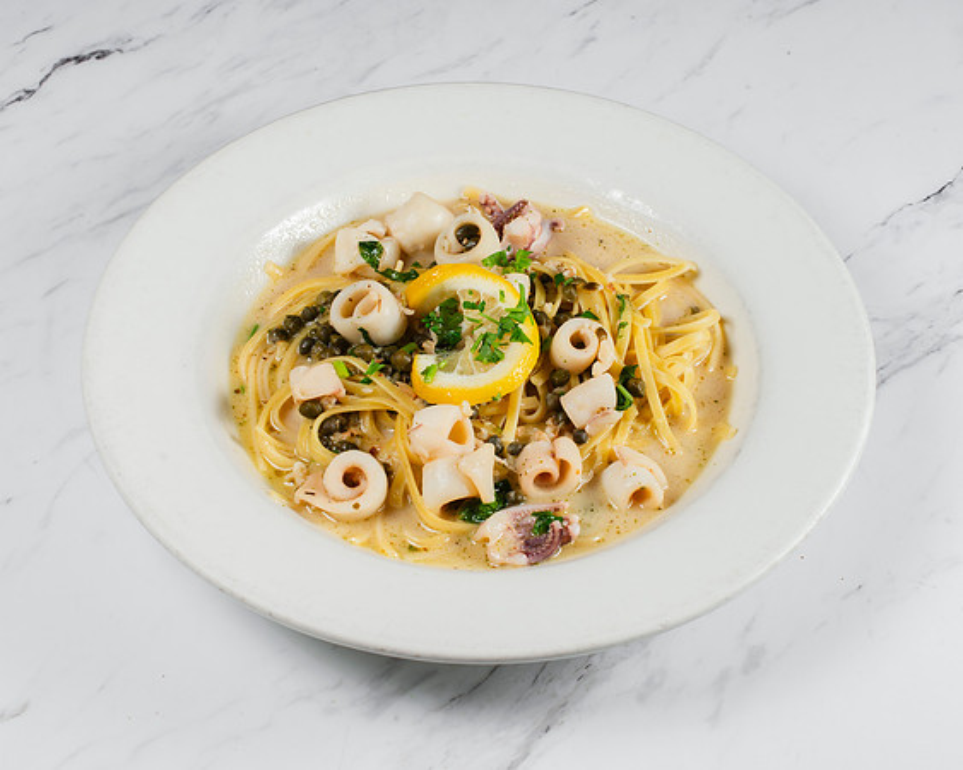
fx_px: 2008
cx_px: 486
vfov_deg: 21.7
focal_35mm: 70
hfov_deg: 27.0
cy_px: 382
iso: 200
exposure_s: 1/250
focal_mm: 50
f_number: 10
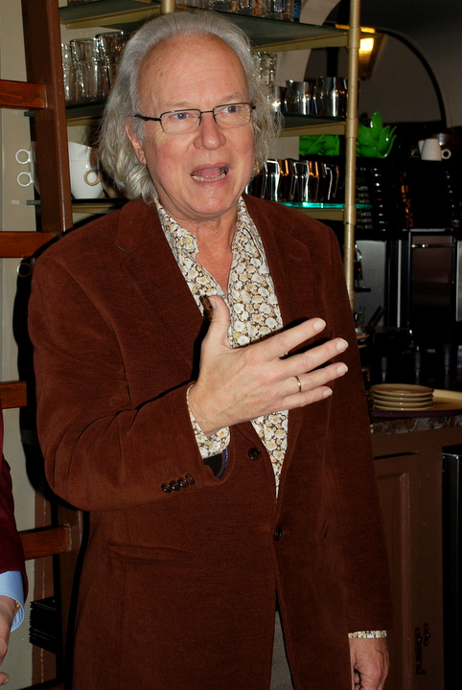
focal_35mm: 66
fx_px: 1267
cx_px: 231
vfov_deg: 30.5
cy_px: 345
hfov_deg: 20.7
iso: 320
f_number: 4.8
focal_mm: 44
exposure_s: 1/60
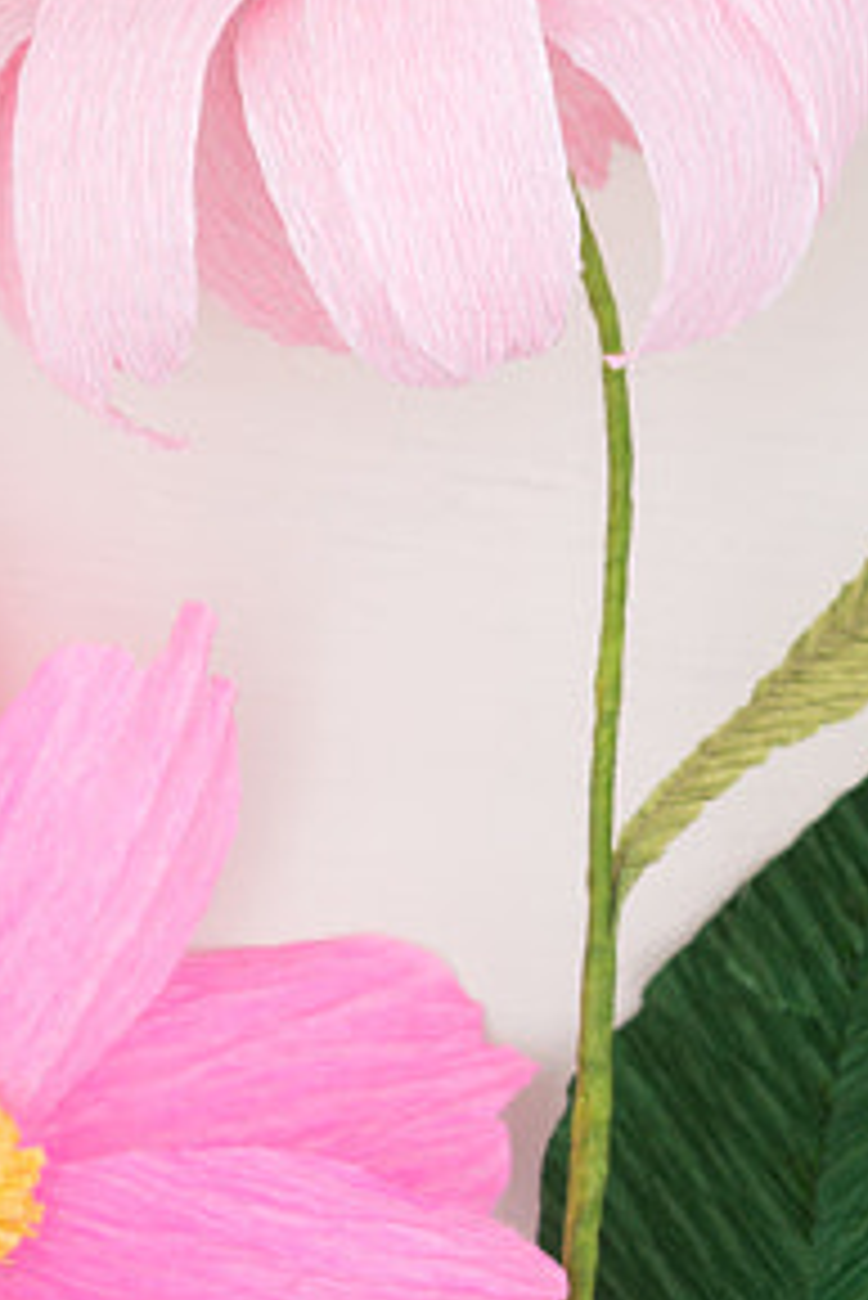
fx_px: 10981
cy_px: -1453
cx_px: -1280
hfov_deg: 4.4
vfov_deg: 6.5
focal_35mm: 304
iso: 100
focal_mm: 55
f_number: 8
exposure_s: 1/125
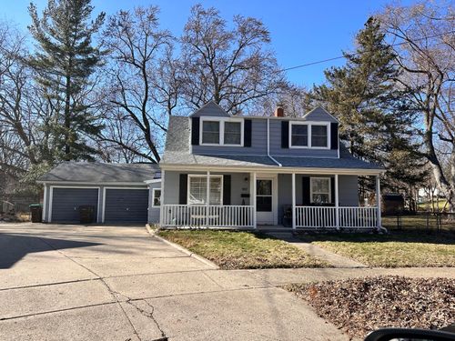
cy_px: 170
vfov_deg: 56.8
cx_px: 228
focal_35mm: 24
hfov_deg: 71.6
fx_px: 315
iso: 80
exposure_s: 1/2299
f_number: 1.78
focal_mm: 6.86
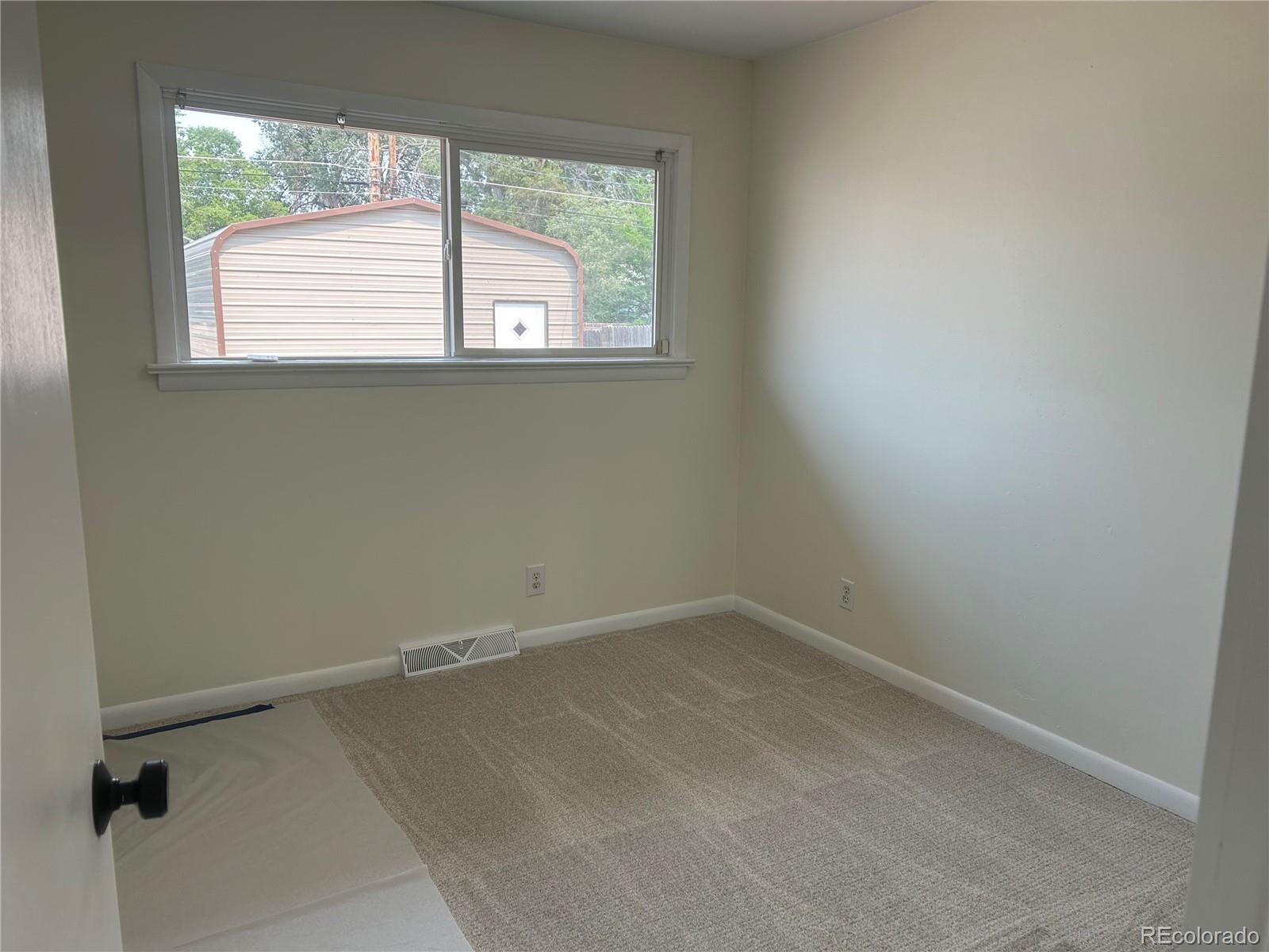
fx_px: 953
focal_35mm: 26
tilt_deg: -11.4
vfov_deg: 53.1
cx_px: 634
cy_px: 476
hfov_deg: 67.3
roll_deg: -0.3
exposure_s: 1/251
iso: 40
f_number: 1.5
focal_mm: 5.7
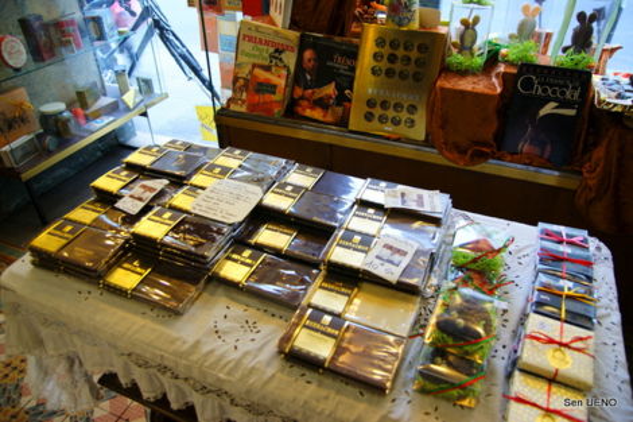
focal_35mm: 26
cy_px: 211
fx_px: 448
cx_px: 316
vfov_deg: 50.4
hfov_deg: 70.5
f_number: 2.8
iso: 200
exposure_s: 1/30
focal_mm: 17
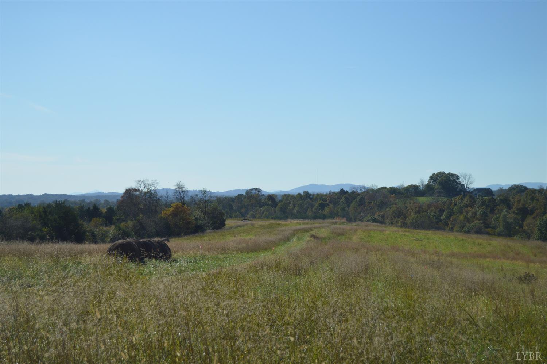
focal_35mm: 68
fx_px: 1025
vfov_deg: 20.1
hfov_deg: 29.9
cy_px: 182
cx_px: 274
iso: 100
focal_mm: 45
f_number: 5.3
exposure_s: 1/1000
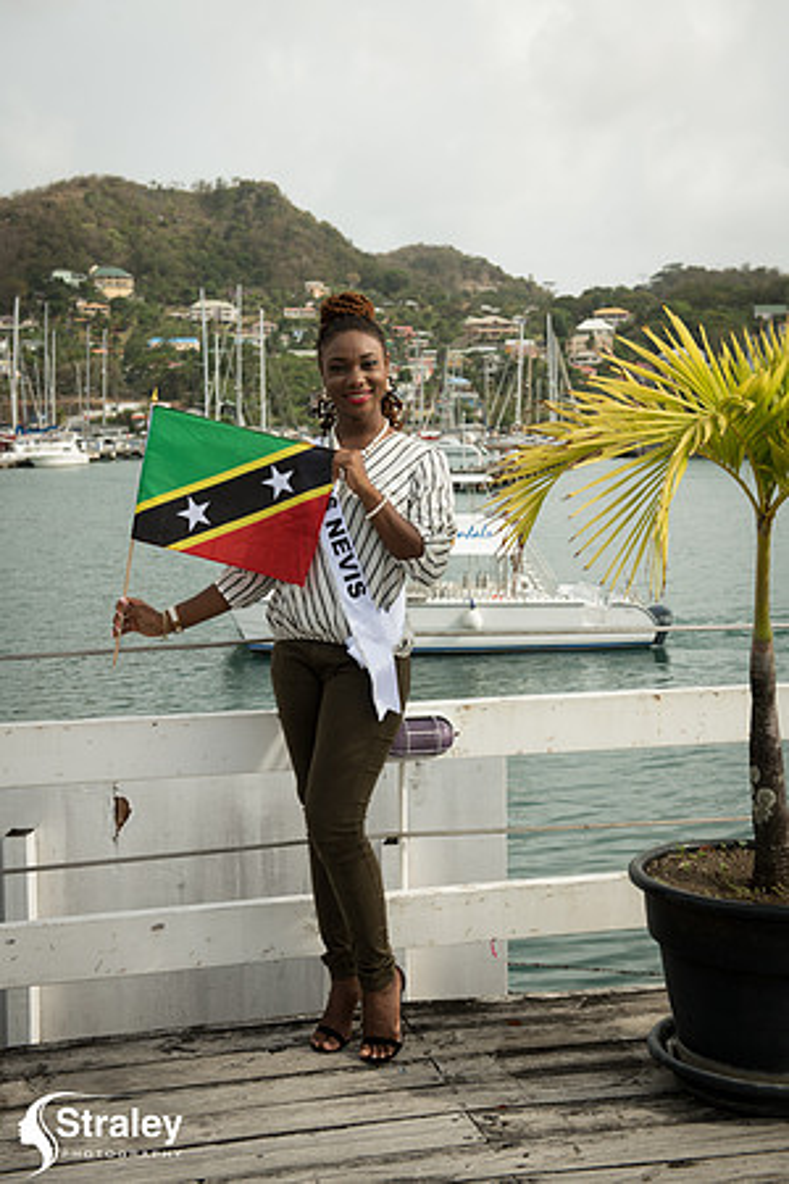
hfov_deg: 27.0
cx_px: 394
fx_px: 1644
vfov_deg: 39.6
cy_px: 592
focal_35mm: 50
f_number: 7.1
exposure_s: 1/160
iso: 100
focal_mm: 50
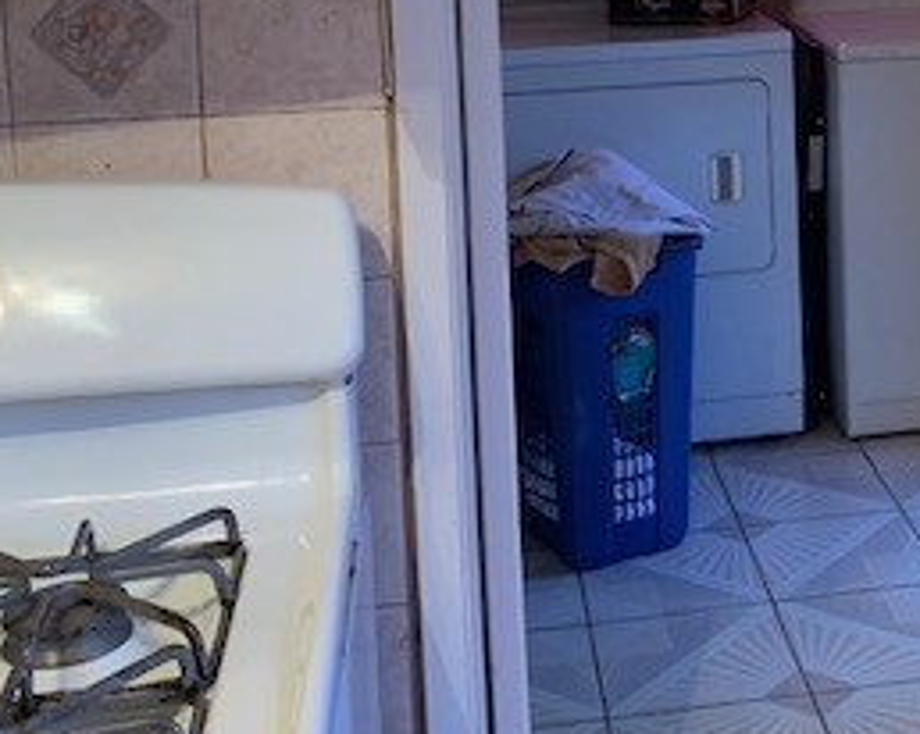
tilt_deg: -6.5
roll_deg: +0.7
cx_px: 827
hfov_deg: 28.9
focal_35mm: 63
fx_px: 1714
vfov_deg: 23.4
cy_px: 36
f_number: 1.8
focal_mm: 4.25
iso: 250
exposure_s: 1/60
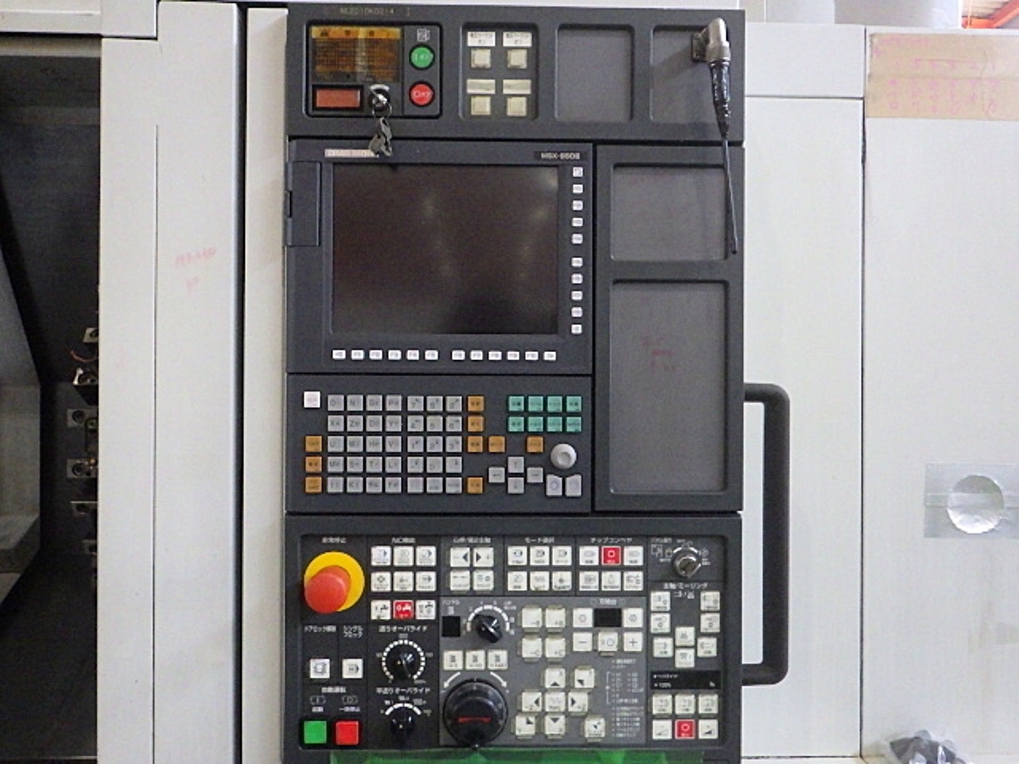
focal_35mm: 28
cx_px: 510
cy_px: 382
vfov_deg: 49.7
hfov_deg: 63.4
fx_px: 824
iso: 500
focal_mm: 5
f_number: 3.5
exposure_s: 1/45
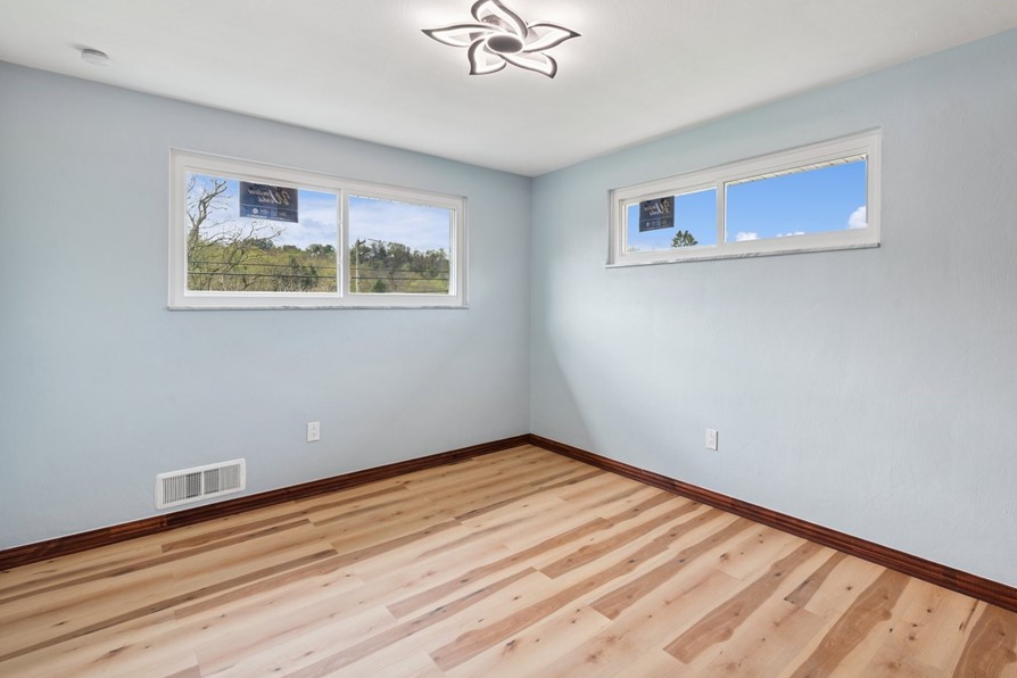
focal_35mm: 17
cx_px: 573
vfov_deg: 70.1
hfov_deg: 92.8
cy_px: 293
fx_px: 480
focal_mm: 14
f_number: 11
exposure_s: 1/10
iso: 50
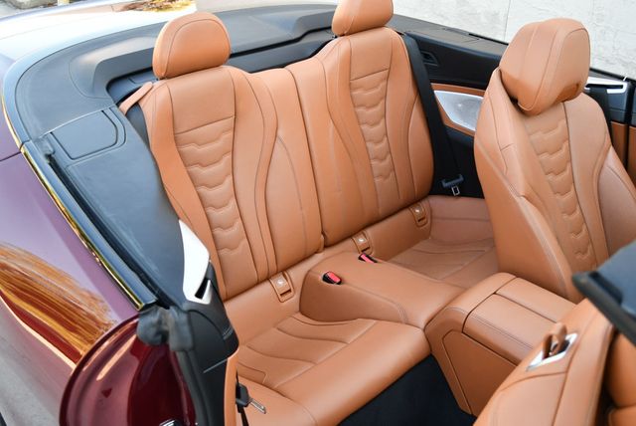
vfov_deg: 36.9
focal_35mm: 36
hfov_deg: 53.1
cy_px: 213
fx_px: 637
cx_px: 318
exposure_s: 1/250
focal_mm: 18
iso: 400
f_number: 3.5
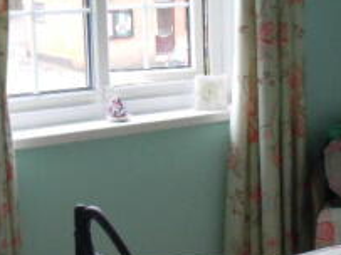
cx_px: 201
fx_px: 847
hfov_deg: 22.7
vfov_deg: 17.1
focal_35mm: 86
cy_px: 80
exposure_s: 1/50
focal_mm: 5.4
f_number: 3.5
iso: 400
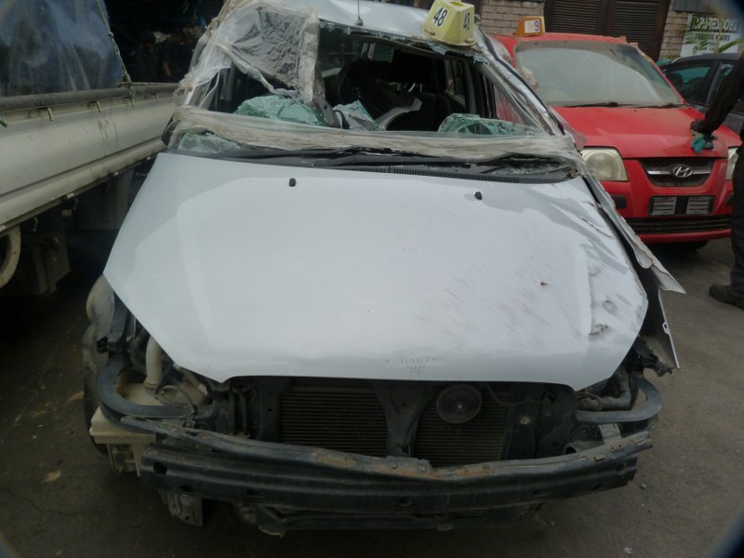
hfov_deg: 69.4
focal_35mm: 25
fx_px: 537
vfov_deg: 54.9
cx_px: 372
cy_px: 279
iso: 125
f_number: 4
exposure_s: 1/125
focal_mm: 4.5
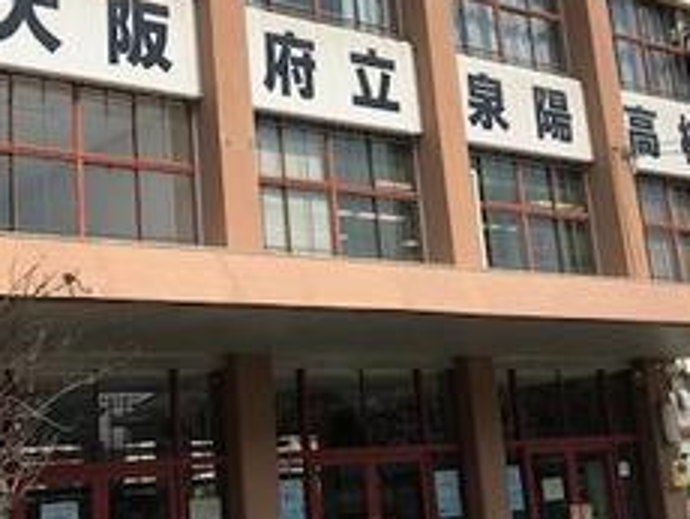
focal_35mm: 63
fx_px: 1257
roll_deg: +4.3
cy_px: 188
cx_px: 330
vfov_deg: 23.3
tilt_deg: +15.7
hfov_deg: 30.7
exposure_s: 1/2667
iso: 20
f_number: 1.8
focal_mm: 4
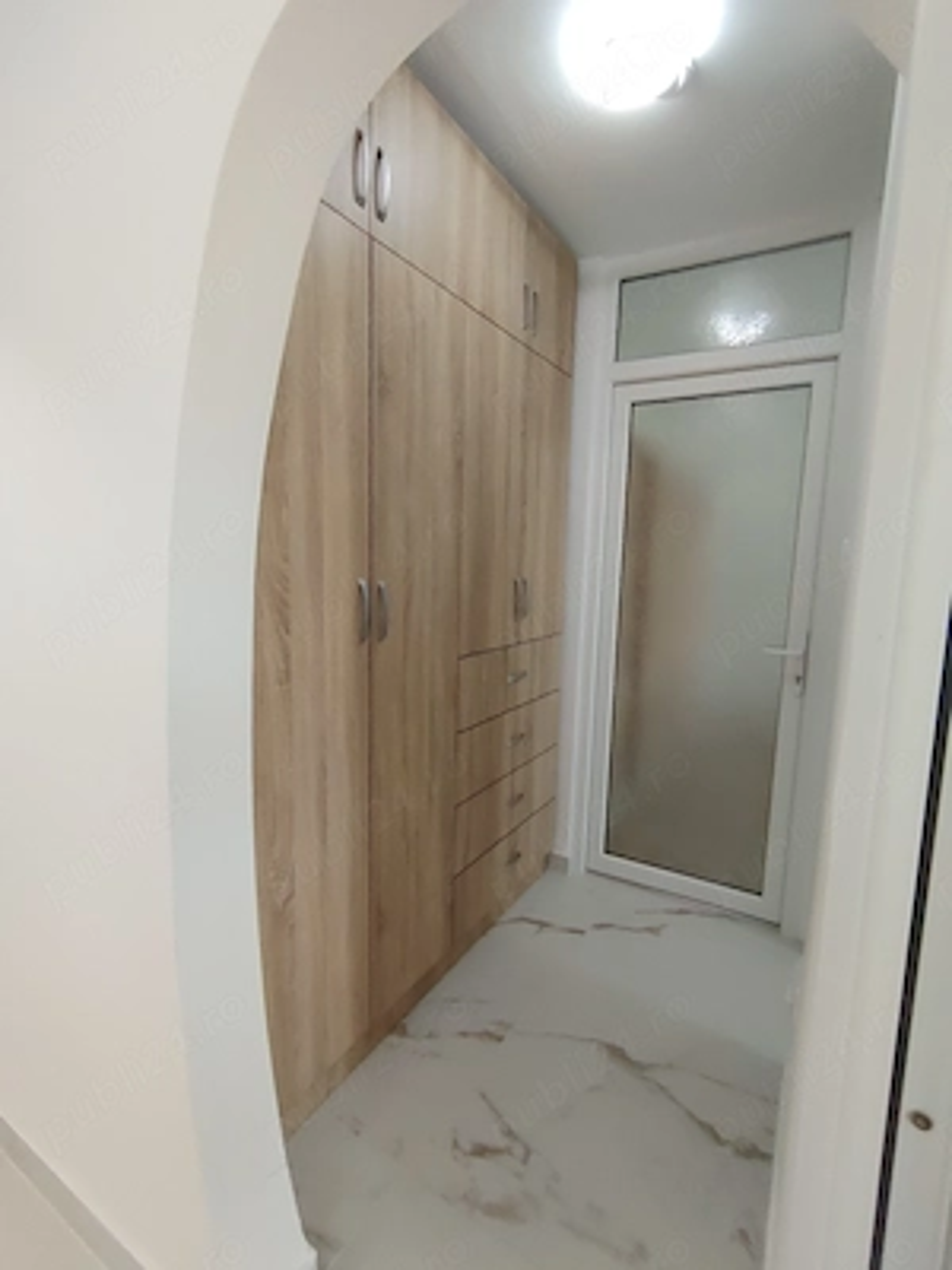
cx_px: 476
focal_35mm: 17
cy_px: 635
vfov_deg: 91.0
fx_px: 623
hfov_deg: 74.7
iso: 283
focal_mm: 1.42
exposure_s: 1/50
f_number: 2.2
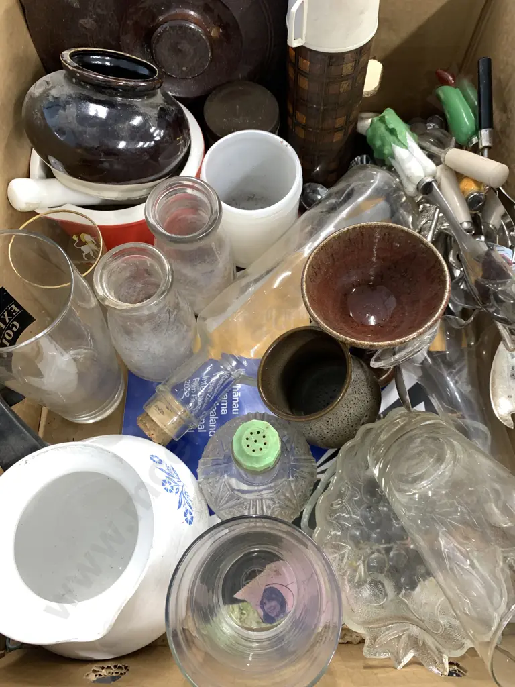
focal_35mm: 26
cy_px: 344
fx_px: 516
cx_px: 258
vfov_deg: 67.3
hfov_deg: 53.1
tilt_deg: -68.5
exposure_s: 1/50
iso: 200
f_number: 1.8
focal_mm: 4.25
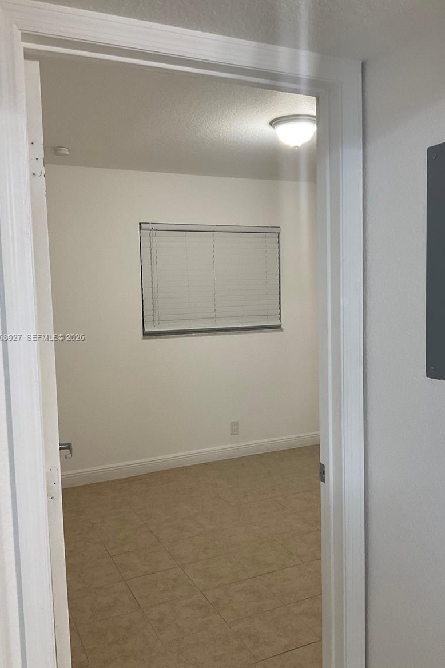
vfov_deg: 60.3
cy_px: 338
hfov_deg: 42.3
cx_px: 236
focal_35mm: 31
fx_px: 575
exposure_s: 1/60
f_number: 1.8
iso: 80
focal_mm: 3
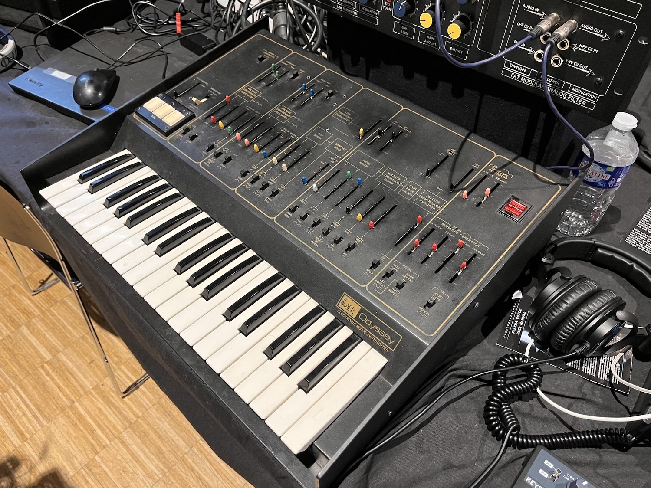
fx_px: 489
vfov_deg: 53.1
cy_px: 244
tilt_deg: -49.3
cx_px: 326
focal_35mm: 26
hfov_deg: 67.3
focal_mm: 5.1
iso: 400
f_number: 1.6
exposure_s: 1/50
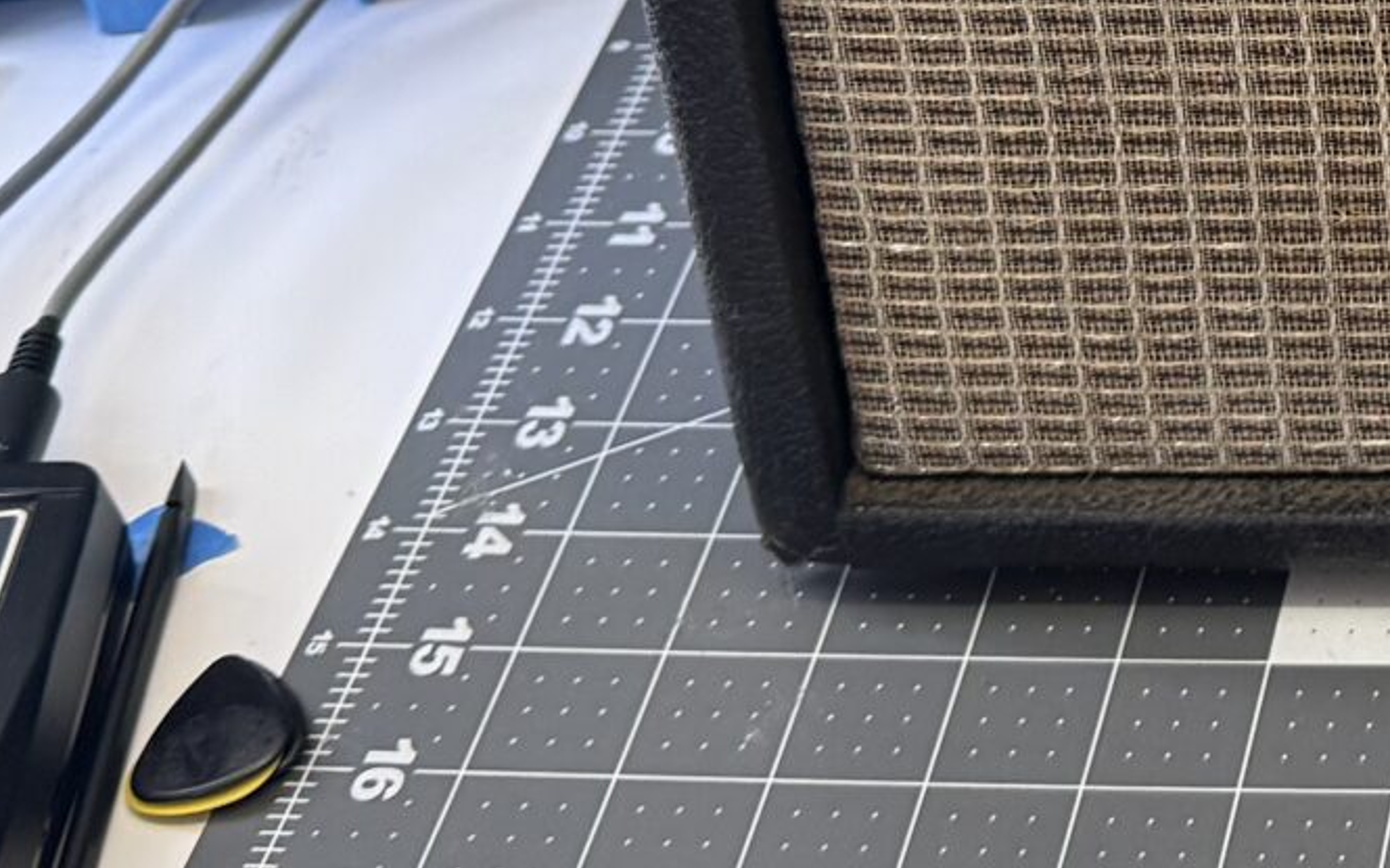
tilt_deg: -31.9
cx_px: 1931
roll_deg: +1.1
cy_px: -538
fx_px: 3711
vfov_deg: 12.5
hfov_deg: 19.2
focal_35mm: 98
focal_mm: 6.76
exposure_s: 1/60
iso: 250
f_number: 1.78
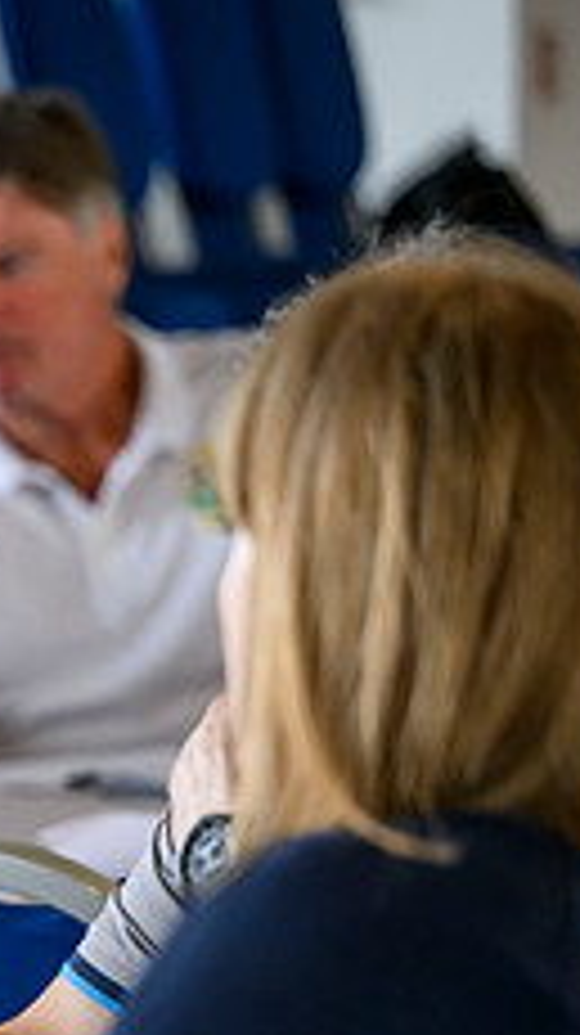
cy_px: 785
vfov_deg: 6.5
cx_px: -638
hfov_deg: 3.6
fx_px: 9042
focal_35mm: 330
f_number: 2.8
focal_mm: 125
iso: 2500
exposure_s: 1/800
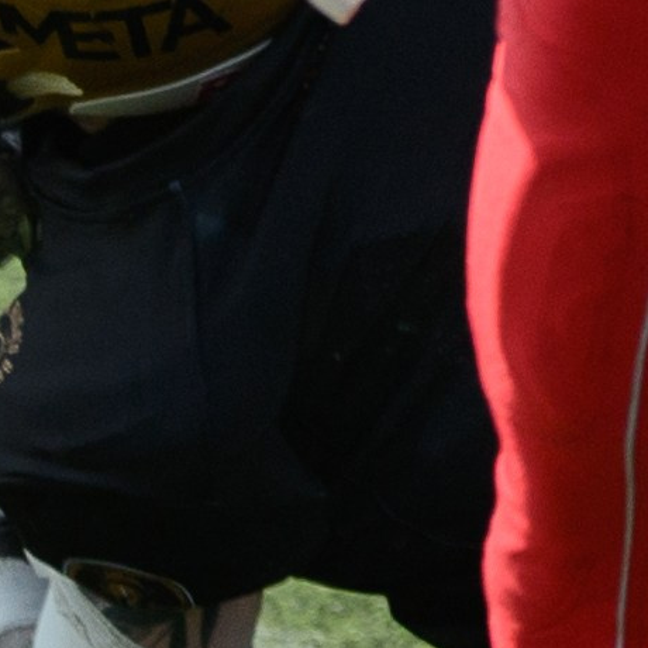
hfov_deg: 0.9
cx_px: 889
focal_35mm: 1954
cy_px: -846
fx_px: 41384
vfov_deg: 0.9
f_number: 4.5
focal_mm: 175
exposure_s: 1/2500
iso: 250
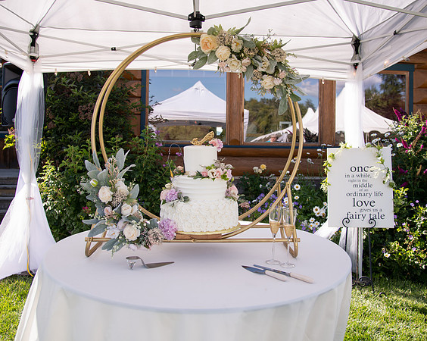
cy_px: 155
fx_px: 387
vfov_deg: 47.4
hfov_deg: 57.7
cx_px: 228
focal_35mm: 31
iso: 160
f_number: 4
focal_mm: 24
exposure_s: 1/400
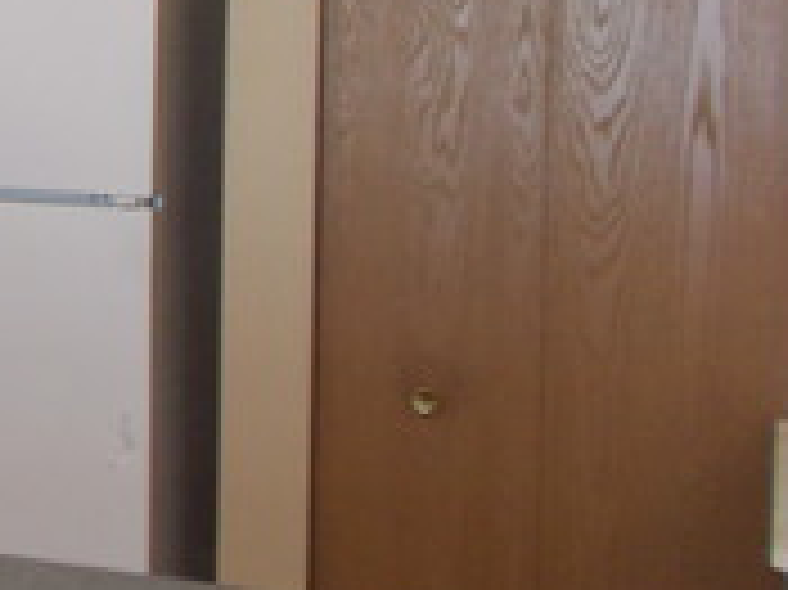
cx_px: -612
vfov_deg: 15.3
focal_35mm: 95
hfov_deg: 17.1
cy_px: 5
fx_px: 2161
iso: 200
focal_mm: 4.6
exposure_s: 1/25
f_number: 3.2
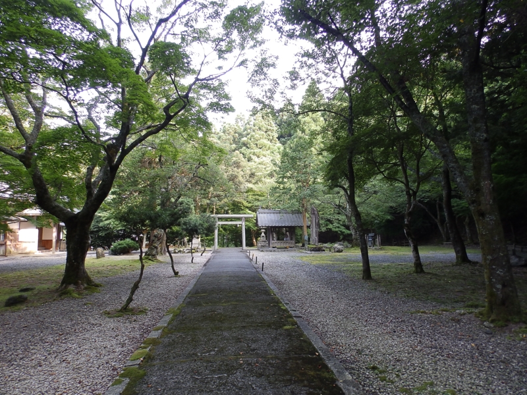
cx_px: 264
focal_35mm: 22
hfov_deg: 76.4
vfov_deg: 61.1
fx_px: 335
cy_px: 198
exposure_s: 1/30
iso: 100
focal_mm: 4
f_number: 3.4
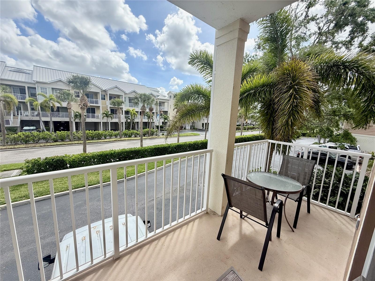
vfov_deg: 85.7
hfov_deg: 102.1
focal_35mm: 14
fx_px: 152
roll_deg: -2.4
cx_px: 188
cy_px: 140
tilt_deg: -8.8
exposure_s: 1/1235
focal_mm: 2.22
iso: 64
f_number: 2.2
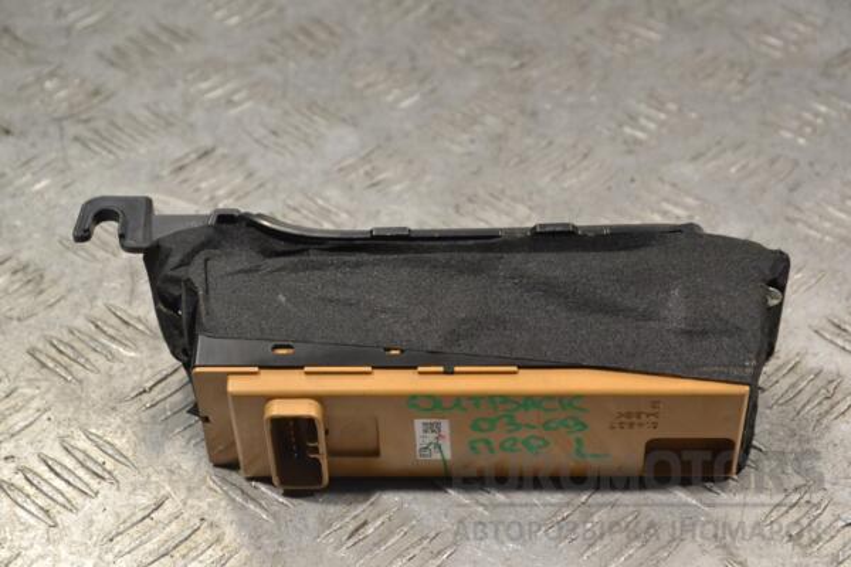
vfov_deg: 16.6
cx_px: 426
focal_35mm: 82
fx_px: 1950
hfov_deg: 24.6
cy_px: 284
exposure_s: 1/250
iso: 3200
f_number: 9
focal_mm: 55
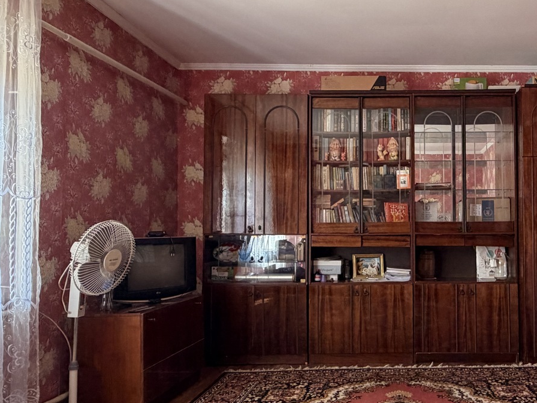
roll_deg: +0.1
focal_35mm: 32
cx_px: 394
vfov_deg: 44.1
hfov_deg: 54.5
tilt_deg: +3.0
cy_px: 216
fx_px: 496
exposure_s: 1/95
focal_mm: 2.22
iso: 320
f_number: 2.2
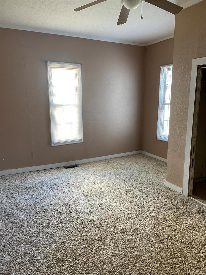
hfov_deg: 53.1
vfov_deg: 67.3
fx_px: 206
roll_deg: +0.1
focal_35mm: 26
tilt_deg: -11.0
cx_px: 103
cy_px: 138
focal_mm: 4.2
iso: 125
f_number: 1.6
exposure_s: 1/60
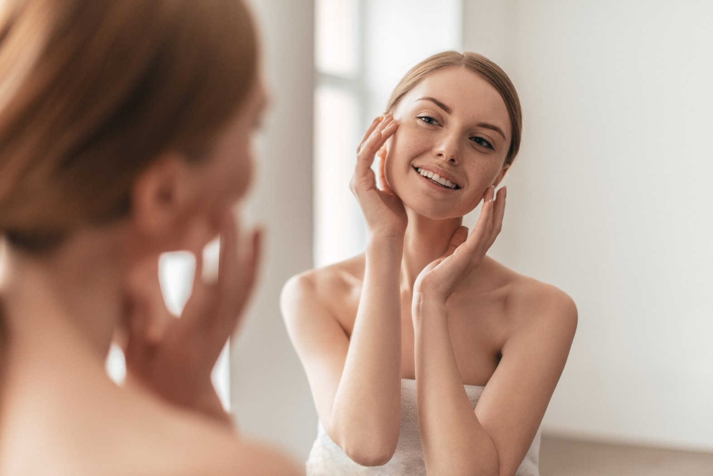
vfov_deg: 27.0
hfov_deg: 39.6
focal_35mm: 50
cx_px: 356
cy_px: 238
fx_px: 991
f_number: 1.8
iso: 320
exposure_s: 1/60
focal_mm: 50
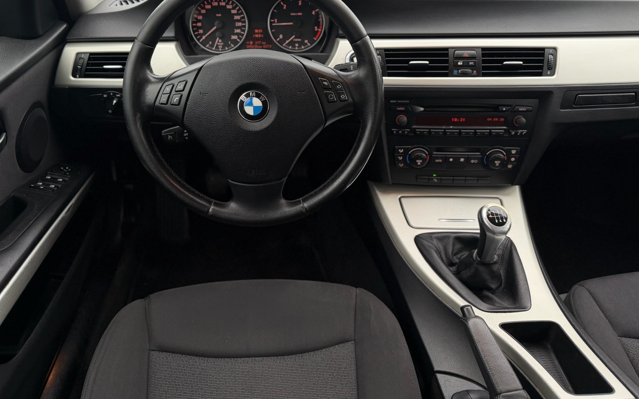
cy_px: 128
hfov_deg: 64.4
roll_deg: +0.1
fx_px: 505
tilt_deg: -25.2
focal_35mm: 29
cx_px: 283
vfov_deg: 42.5
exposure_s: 1/121
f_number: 1.78
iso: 125
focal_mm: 6.76
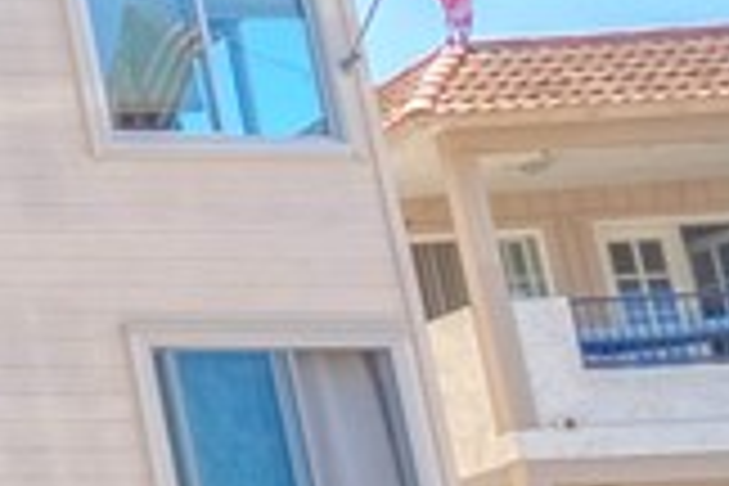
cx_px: -1604
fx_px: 2167
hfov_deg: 10.6
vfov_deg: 12.6
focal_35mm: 107
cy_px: 549
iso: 400
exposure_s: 1/4000
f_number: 11
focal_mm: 16
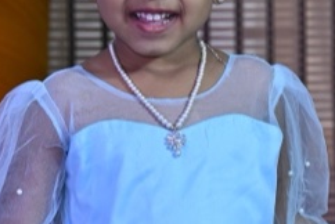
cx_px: 62
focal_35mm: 433
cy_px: 142
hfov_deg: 4.8
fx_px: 4034
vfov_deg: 3.2
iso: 640
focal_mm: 105
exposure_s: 1/160
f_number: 7.1
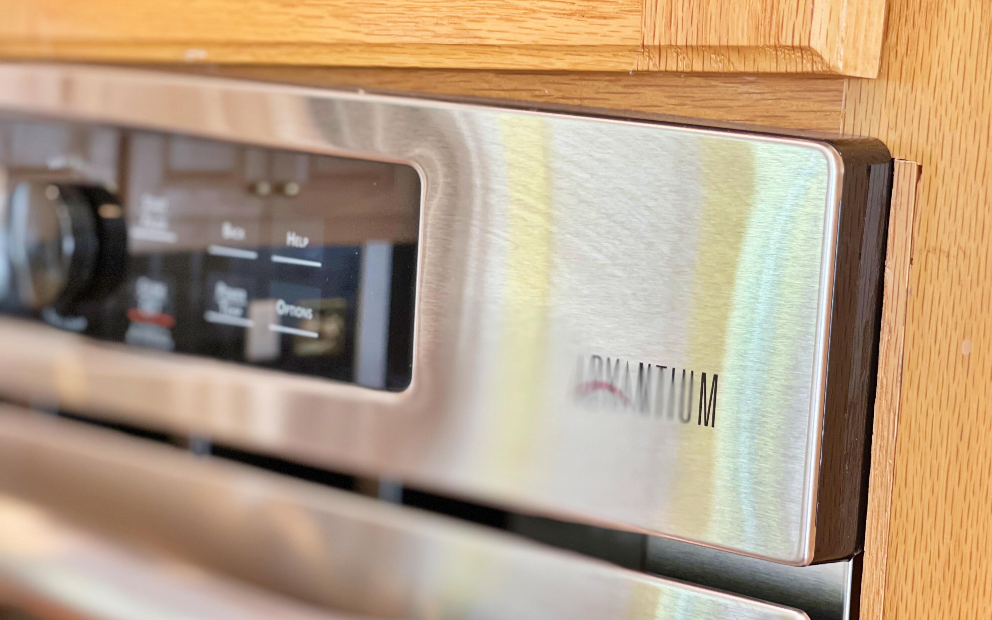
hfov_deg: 30.2
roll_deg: -3.5
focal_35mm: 68
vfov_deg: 19.1
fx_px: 1838
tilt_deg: -7.4
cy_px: 365
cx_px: 496
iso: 125
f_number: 2.2
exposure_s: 1/40
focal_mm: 7.5
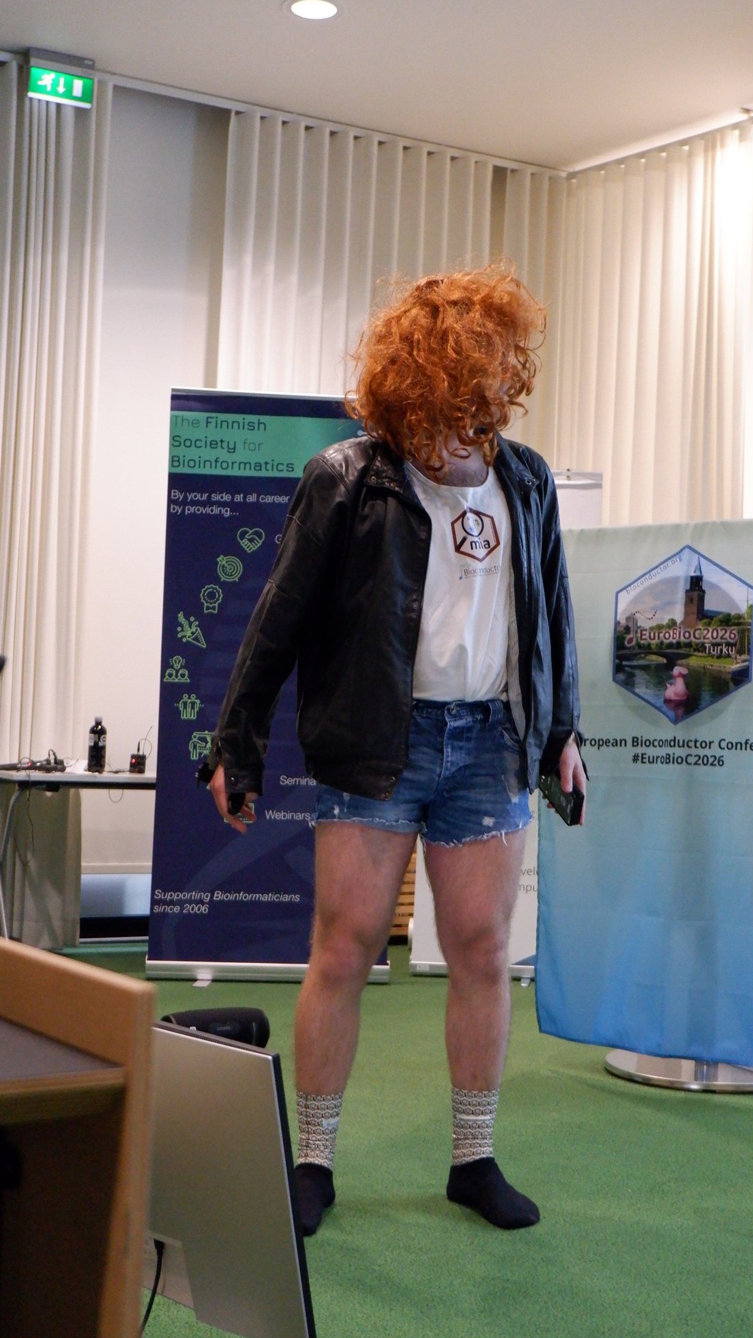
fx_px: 1668
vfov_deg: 43.7
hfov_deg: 25.4
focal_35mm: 47
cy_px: 675
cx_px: 434
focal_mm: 29.6
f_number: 4.5
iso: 6400
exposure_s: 1/180
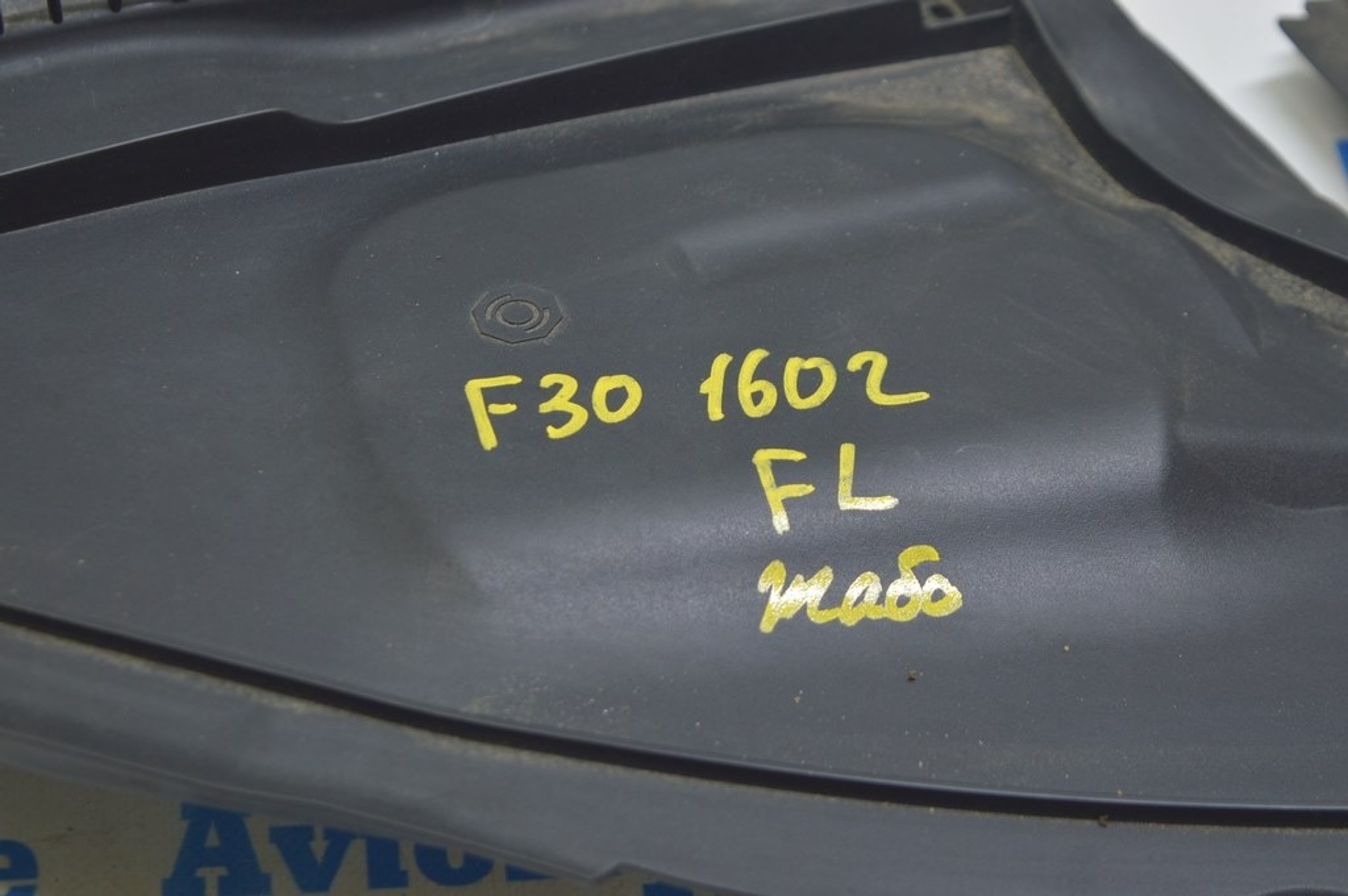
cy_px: 448
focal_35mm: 78
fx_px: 2918
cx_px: 674
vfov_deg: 17.5
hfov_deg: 26.0
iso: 400
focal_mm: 52
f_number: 5.6
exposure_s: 1/20
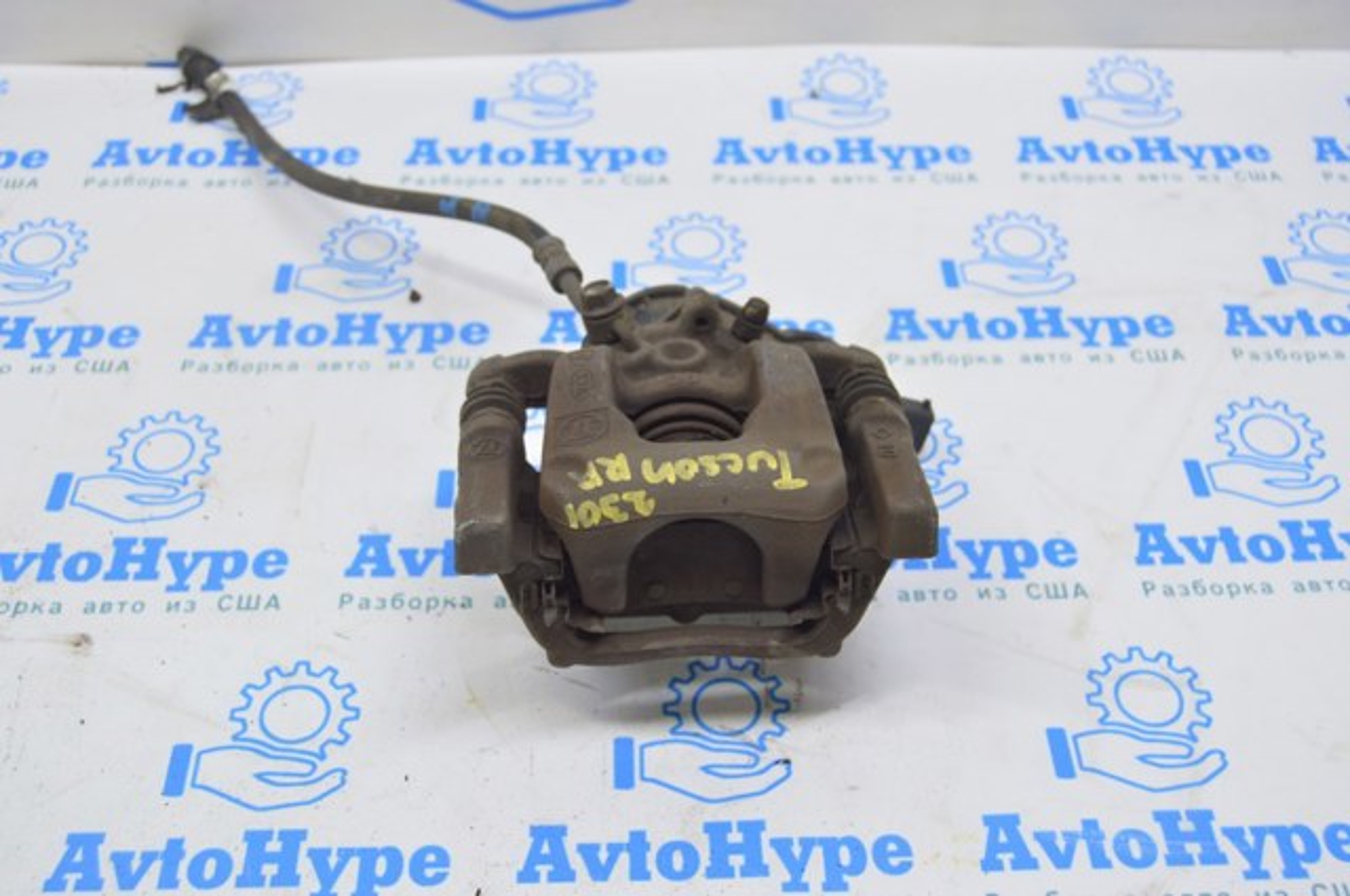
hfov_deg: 49.6
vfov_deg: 34.1
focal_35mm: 39
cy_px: 448
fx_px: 1461
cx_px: 675
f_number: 5.6
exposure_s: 1/20
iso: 400
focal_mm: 26
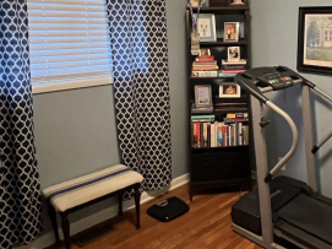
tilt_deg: -8.2
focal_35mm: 32
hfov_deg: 53.8
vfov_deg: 43.1
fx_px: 307
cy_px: 71
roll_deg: +0.0
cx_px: 255
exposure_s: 1/40
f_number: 1.8
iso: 800
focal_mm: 1.57
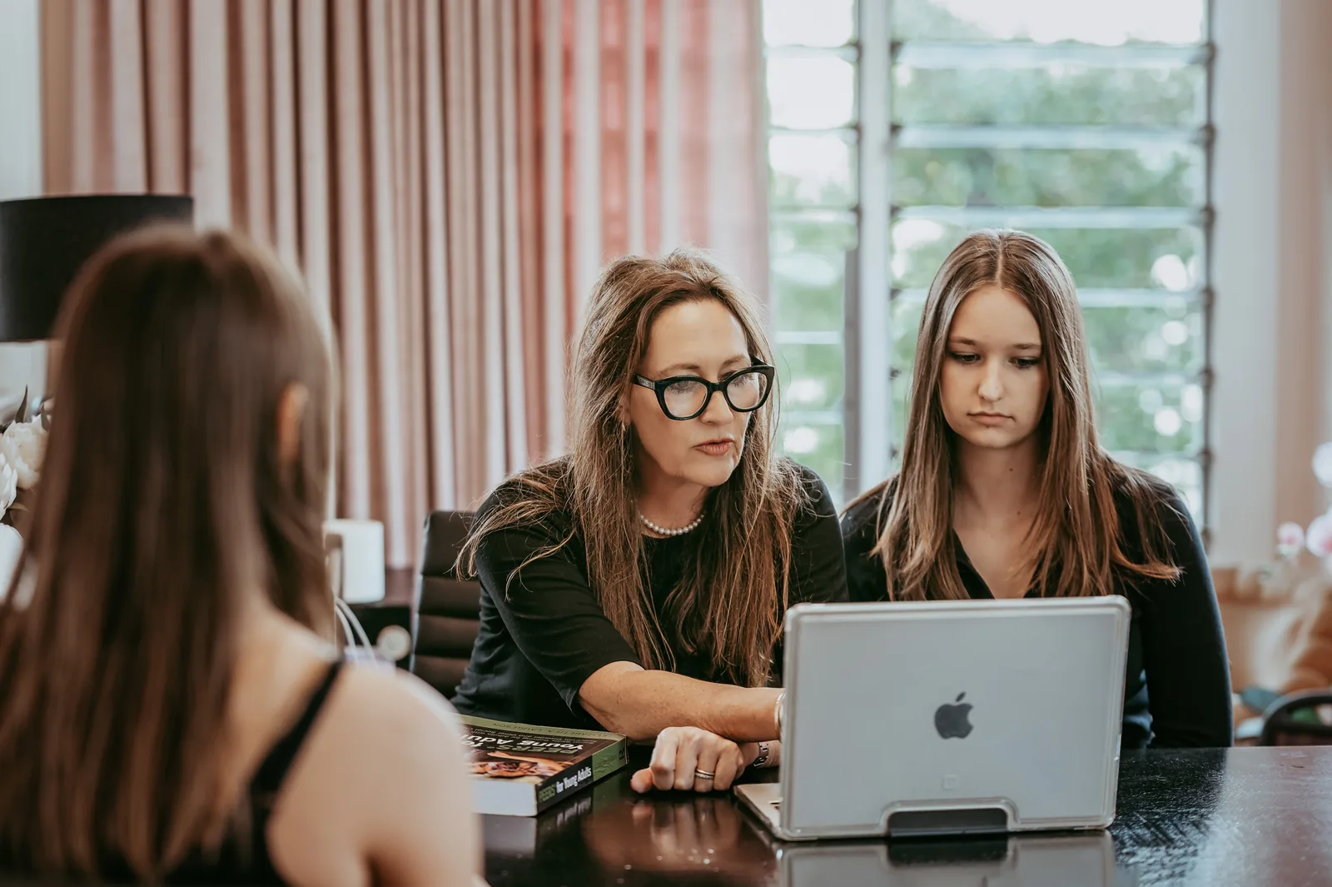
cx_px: 666
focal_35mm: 85
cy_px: 444
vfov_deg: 16.1
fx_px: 3143
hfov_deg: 23.9
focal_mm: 85
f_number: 2.5
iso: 400
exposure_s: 1/80
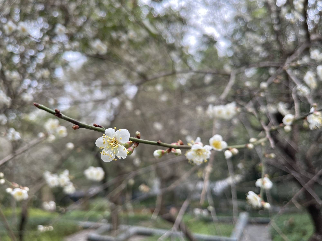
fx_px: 233
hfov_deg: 69.4
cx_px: 161
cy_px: 120
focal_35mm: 25
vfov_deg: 54.9
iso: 32
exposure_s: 1/235
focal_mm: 5.1
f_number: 1.6
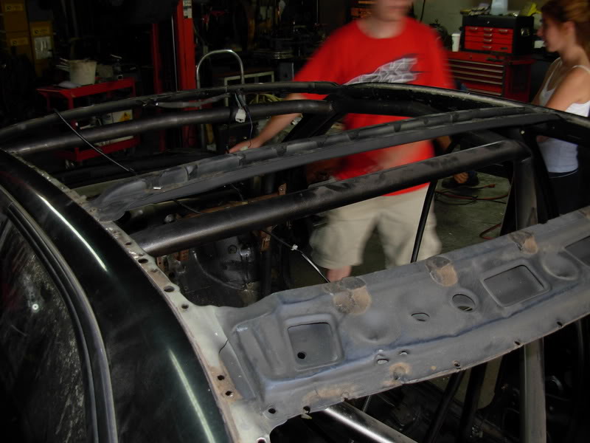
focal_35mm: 38
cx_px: 295
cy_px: 222
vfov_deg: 37.7
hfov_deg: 49.0
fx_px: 648
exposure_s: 1/22.6
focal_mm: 6.3
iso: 79
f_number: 2.9
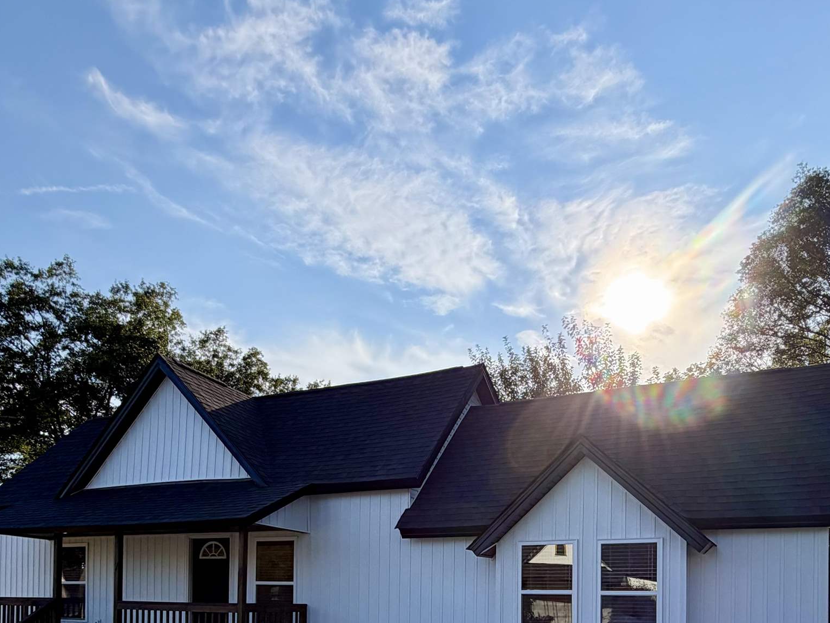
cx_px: 446
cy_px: 586
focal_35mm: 28
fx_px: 671
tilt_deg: +1.3
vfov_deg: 44.3
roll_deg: -1.5
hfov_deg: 63.4
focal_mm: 2.22
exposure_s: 1/888
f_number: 2.2
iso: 32
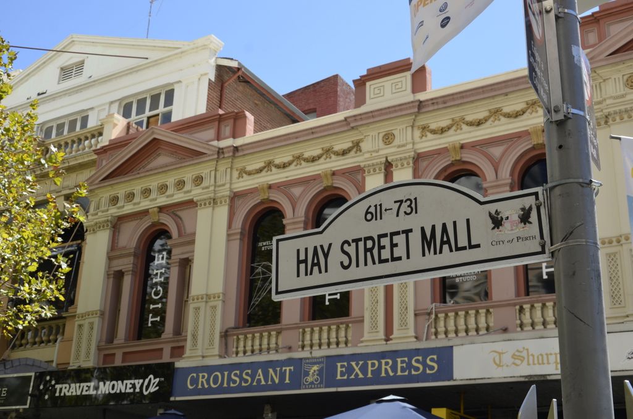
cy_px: 210
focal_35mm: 45
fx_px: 790
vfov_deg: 29.8
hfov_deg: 43.7
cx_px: 316
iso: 180
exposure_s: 1/250
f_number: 8
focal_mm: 30
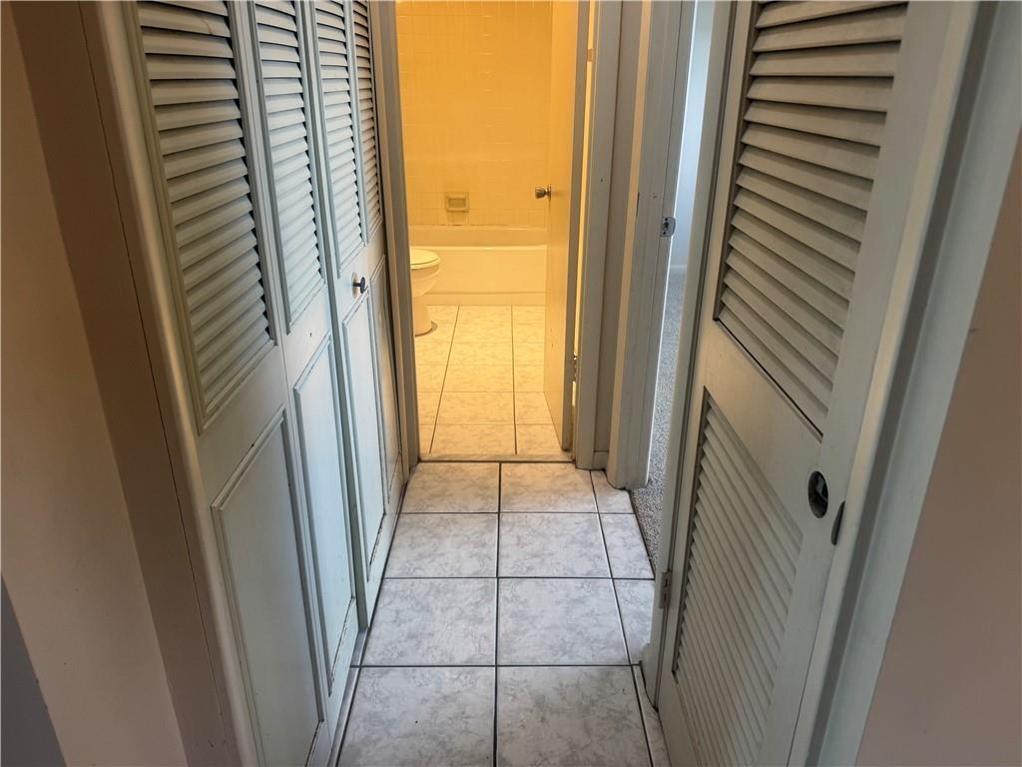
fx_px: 709
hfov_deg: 71.6
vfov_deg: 56.8
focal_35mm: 24
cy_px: 384
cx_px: 511
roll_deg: -1.4
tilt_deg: -23.4
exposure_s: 1/60
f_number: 1.78
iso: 125
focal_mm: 6.76
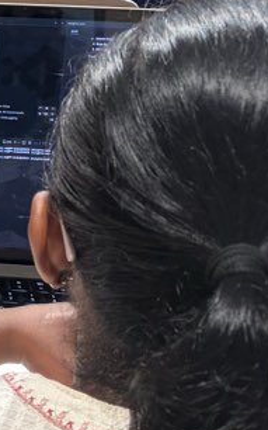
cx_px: -321
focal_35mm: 108
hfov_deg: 10.7
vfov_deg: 19.2
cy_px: 136
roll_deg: +2.7
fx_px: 1263
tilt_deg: -31.0
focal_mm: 5.96
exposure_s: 1/50
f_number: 1.6
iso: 160
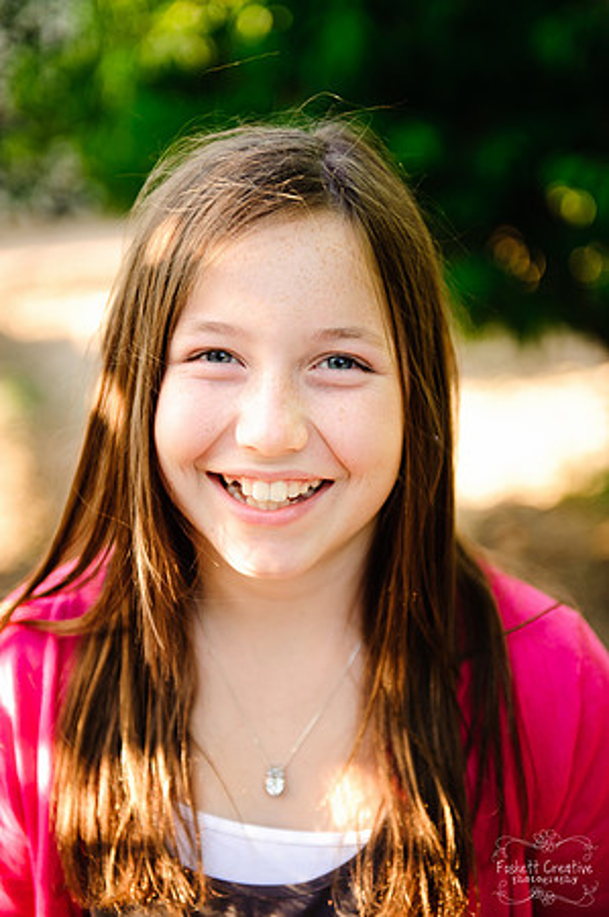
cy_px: 458
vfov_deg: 30.5
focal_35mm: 66
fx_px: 1678
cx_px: 304
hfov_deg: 20.6
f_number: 3.2
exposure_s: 1/250
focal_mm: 66
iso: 200
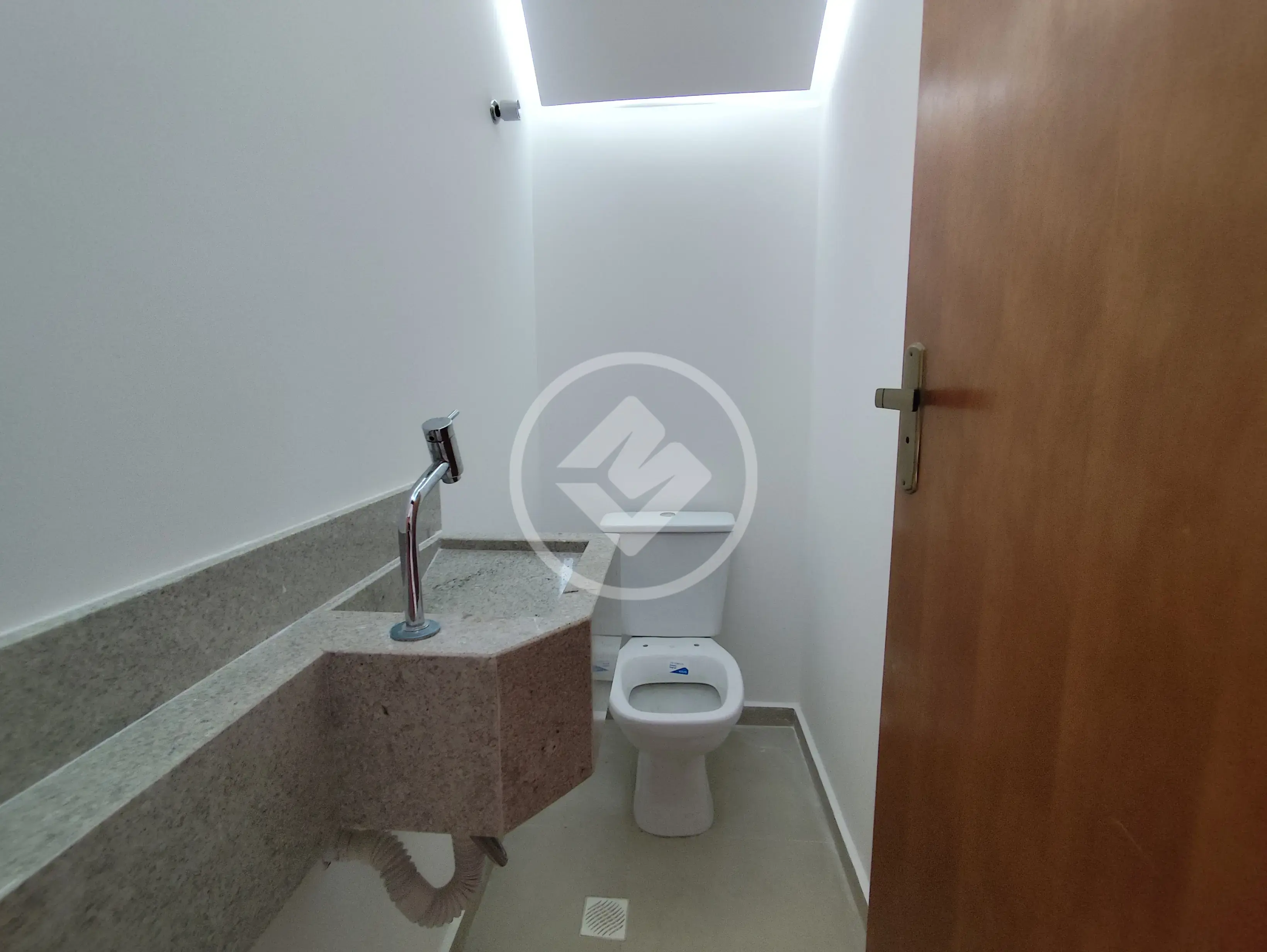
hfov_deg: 94.5
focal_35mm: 16
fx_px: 586
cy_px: 476
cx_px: 634
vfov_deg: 78.2
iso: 200
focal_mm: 1.65
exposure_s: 1/60
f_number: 2.2
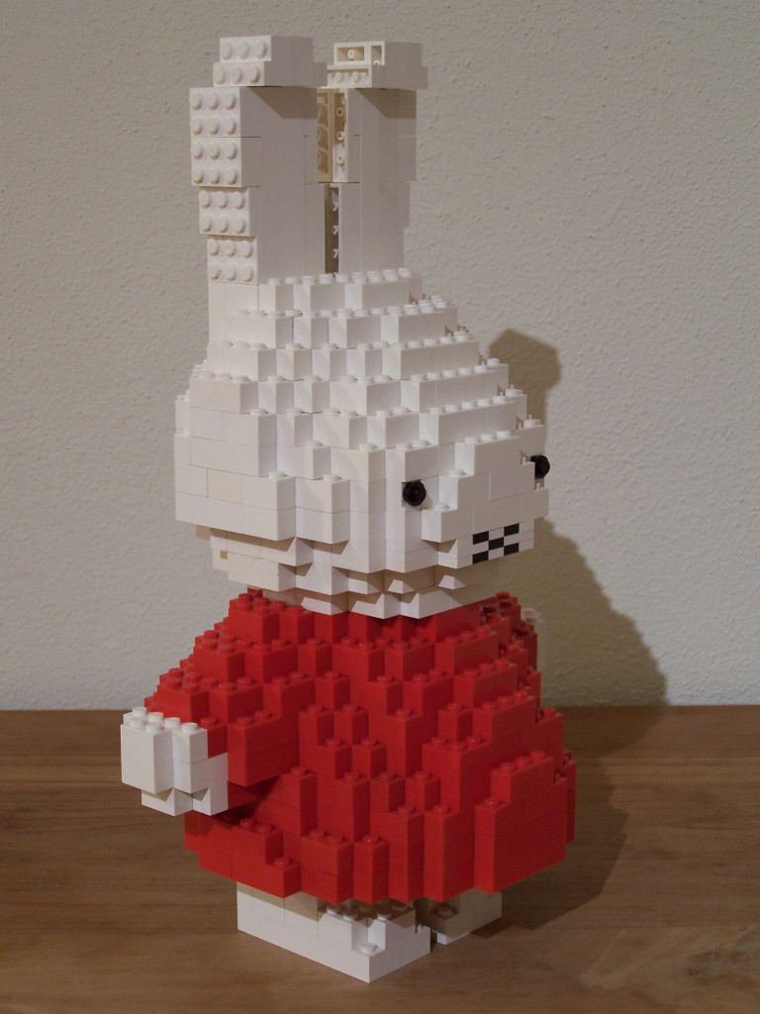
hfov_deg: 22.9
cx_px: 380
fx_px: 1874
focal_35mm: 64
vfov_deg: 30.3
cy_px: 507
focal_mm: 10.7
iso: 80
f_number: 3.2
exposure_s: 1/3
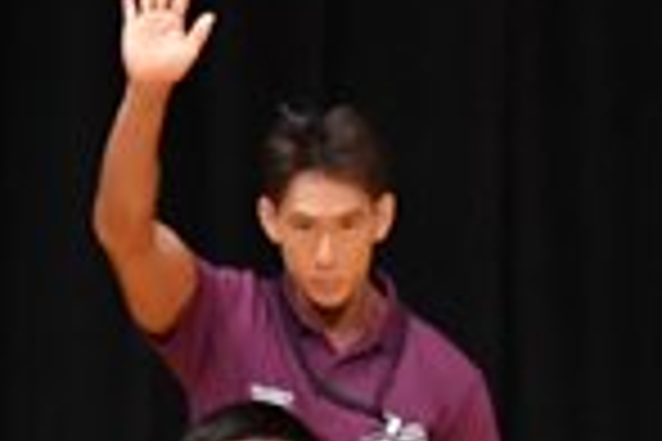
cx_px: 412
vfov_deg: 1.5
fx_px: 16328
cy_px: 1098
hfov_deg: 2.3
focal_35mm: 888
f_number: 5.6
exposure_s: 1/400
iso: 4000
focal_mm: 112
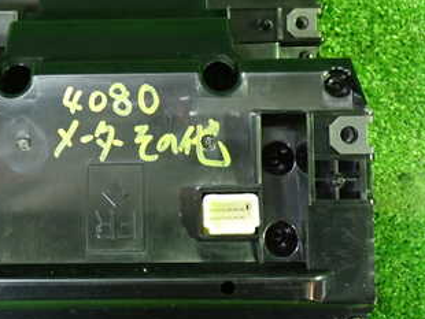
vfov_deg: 25.1
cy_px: 97
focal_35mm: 58
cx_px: 128
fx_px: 713
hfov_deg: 32.8
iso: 800
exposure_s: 1/25
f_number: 2.3
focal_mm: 5.4
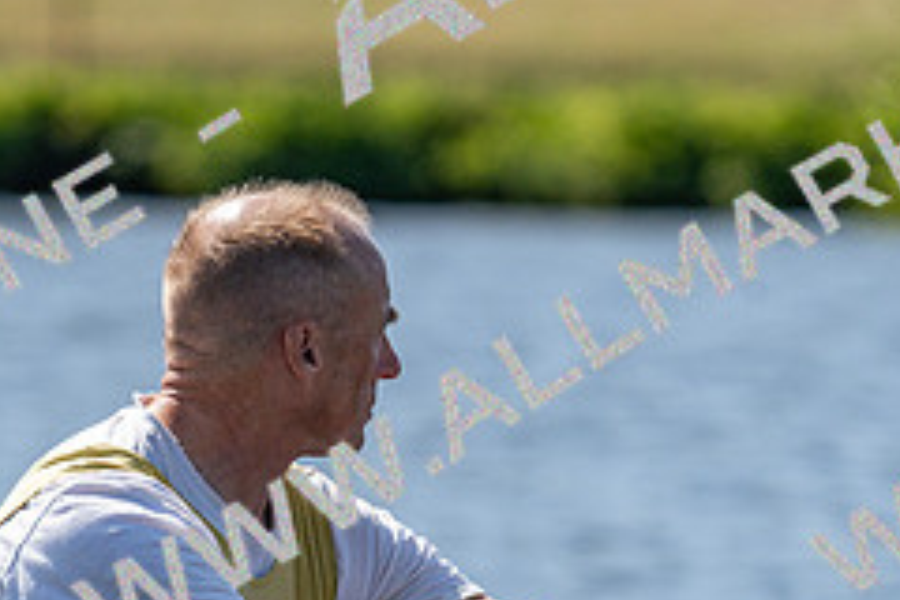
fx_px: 23573
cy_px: 654
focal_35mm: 943
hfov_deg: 2.2
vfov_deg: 1.5
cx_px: 536
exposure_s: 1/2000
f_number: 6.3
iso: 250
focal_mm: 391
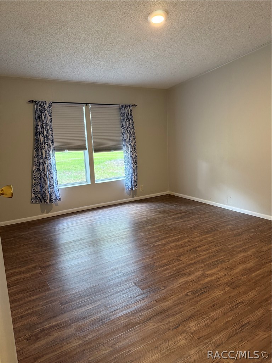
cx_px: 136
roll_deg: +1.1
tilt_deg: -9.7
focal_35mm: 24
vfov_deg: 71.6
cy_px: 182
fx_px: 251
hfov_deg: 56.8
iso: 320
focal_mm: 6.76
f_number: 1.78
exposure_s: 1/120
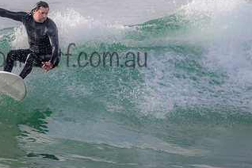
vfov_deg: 0.9
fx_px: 10198
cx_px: 63
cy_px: 49
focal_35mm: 1457
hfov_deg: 1.4
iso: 450
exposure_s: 1/400
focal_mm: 800
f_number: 11
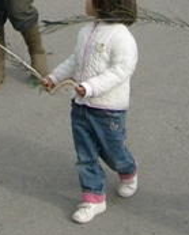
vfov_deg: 15.0
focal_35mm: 121
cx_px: 55
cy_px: -94
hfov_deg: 12.8
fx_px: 844
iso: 80
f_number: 7.1
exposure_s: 1/180
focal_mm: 5.8
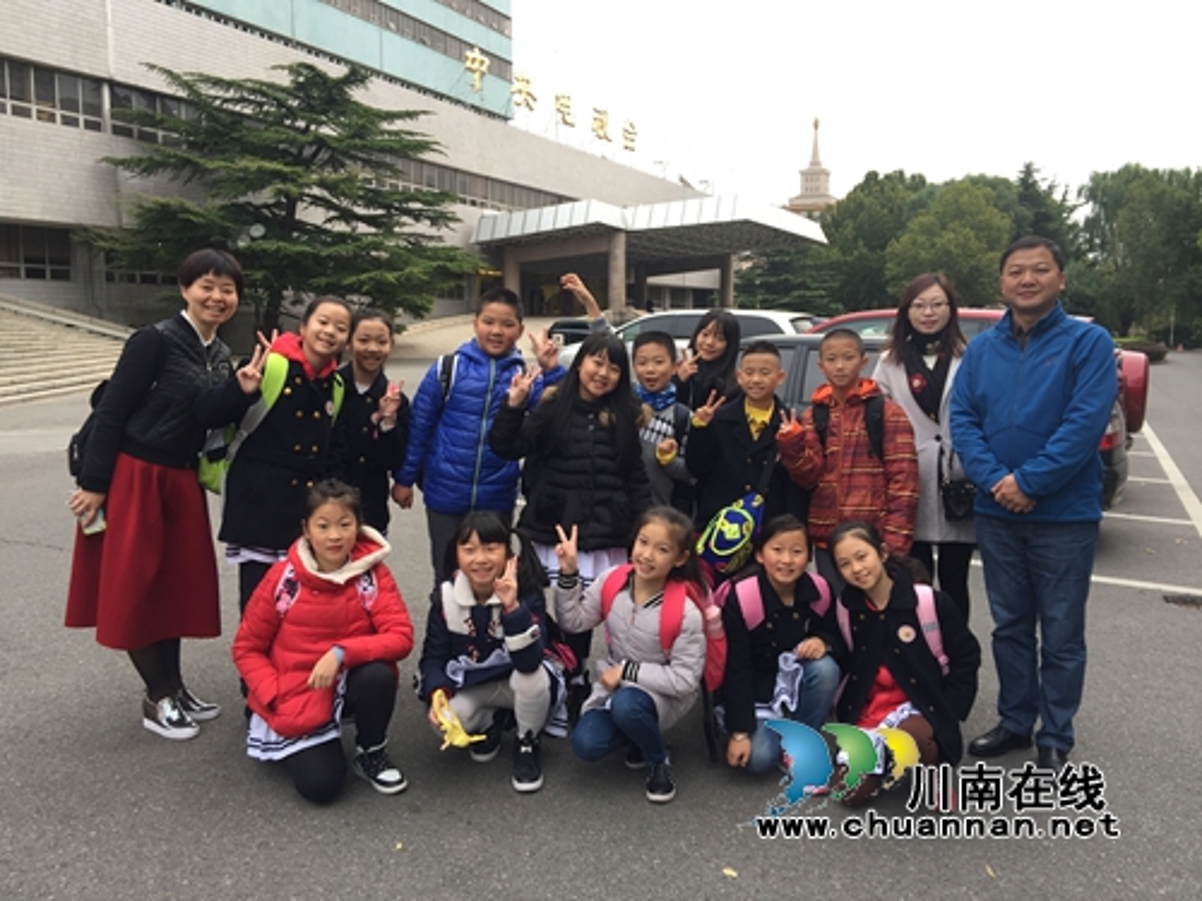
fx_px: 1007
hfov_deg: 61.7
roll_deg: -0.3
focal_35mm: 29
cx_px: 601
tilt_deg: -7.7
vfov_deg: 48.2
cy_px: 450
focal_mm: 4.15
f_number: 2.2
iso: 32
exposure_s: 1/100
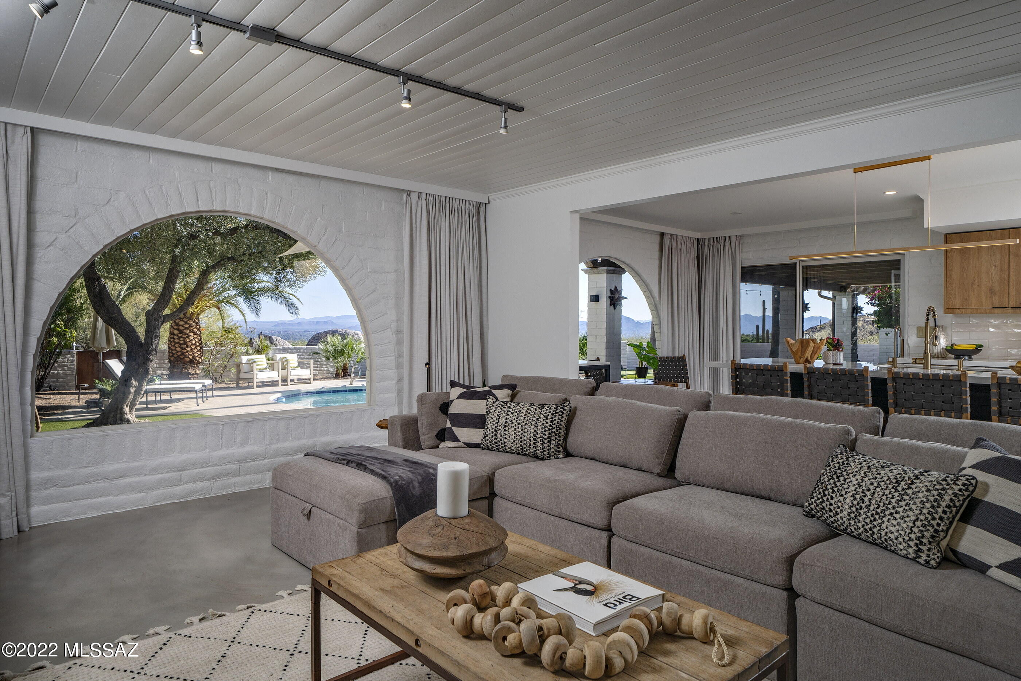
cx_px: 510
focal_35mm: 21
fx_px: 595
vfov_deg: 59.5
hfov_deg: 81.2
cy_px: 340
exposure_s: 1/160
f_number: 9
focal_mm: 21
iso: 200
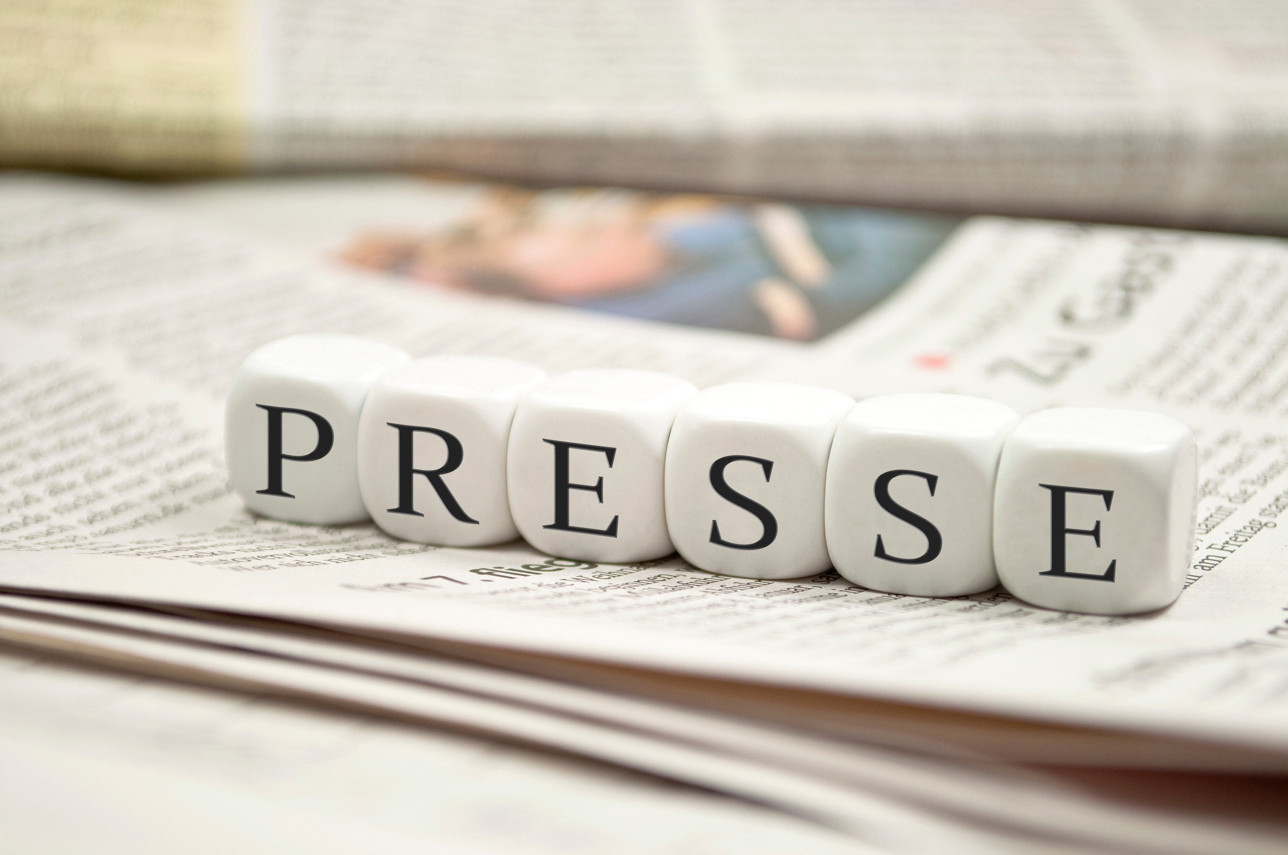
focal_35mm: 82
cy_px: 428
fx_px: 2948
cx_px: 644
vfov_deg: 16.5
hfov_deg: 24.6
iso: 200
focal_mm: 55
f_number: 5.6
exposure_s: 1/80
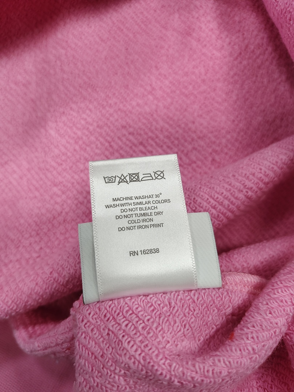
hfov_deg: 56.8
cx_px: 147
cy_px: 196
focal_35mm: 24
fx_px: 272
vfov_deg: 71.6
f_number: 1.88
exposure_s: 1/100
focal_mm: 5.56
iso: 1118
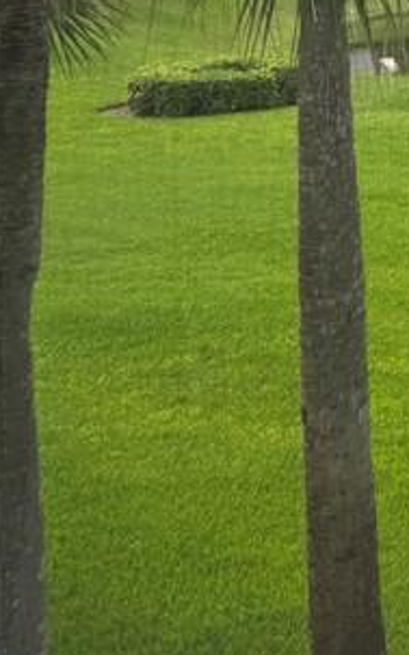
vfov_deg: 22.5
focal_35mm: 86
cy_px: -93
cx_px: 1097
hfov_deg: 11.4
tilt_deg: -3.2
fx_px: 1536
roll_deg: -0.2
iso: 80
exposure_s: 1/553
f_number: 1.78
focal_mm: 6.76
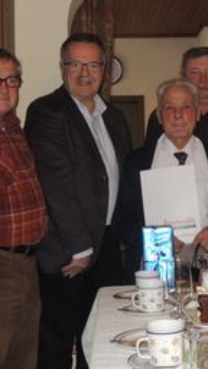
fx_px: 667
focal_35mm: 68
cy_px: 166
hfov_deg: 17.6
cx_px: 157
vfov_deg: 31.0
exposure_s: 1/30
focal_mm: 7.2
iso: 250
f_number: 3.3
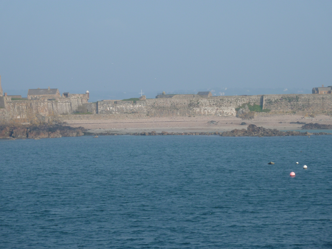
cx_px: 166
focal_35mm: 137
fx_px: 1314
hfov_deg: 14.4
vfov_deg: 10.8
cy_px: 124
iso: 80
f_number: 4.5
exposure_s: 1/400
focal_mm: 22.5
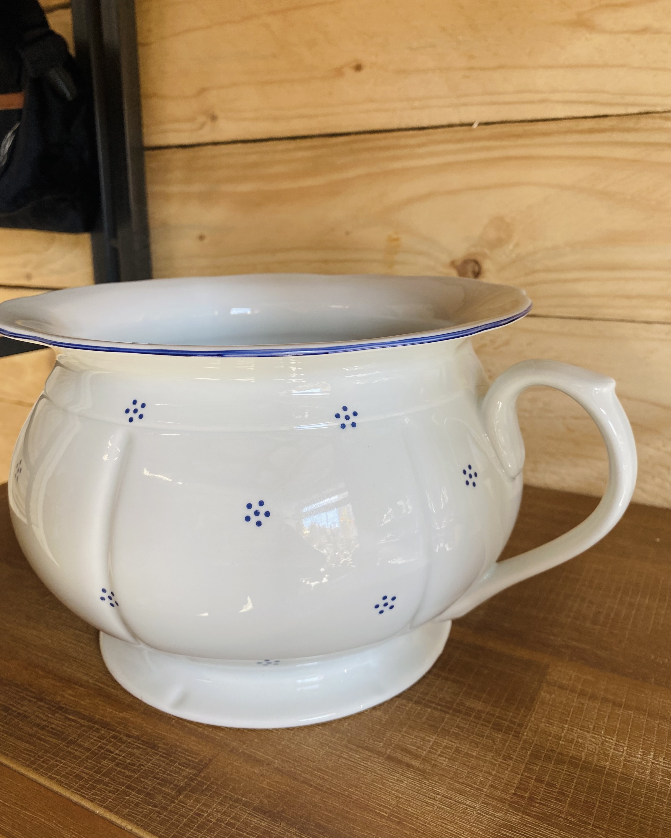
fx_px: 695
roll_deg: +1.0
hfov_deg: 51.5
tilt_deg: -12.8
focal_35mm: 28
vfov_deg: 62.1
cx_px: 333
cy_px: 391
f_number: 1.8
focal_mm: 4.25
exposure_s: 1/121
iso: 80
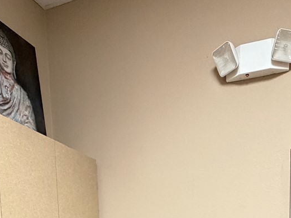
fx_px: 362
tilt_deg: -7.5
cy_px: 316
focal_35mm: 43
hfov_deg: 43.5
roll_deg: +0.9
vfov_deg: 26.0
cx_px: 182
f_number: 2.2
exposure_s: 1/60
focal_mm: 2.22
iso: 400
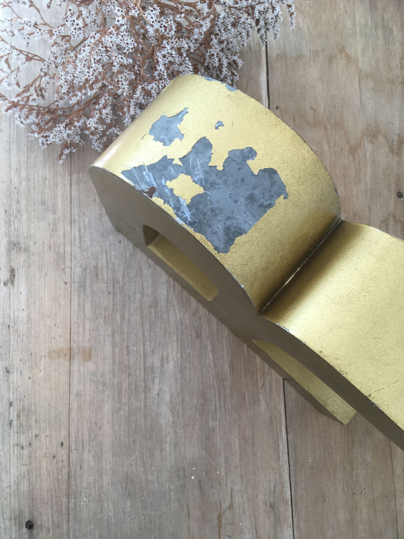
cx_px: 202
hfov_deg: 48.2
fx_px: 451
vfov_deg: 61.7
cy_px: 270
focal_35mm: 29
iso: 32
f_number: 2.2
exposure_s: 1/50
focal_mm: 4.15
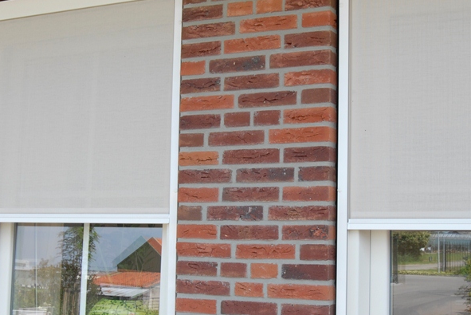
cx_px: 262
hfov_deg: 33.9
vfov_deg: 23.0
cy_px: 187
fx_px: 772
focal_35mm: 59
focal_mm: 24
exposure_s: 1/80
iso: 400
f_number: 11
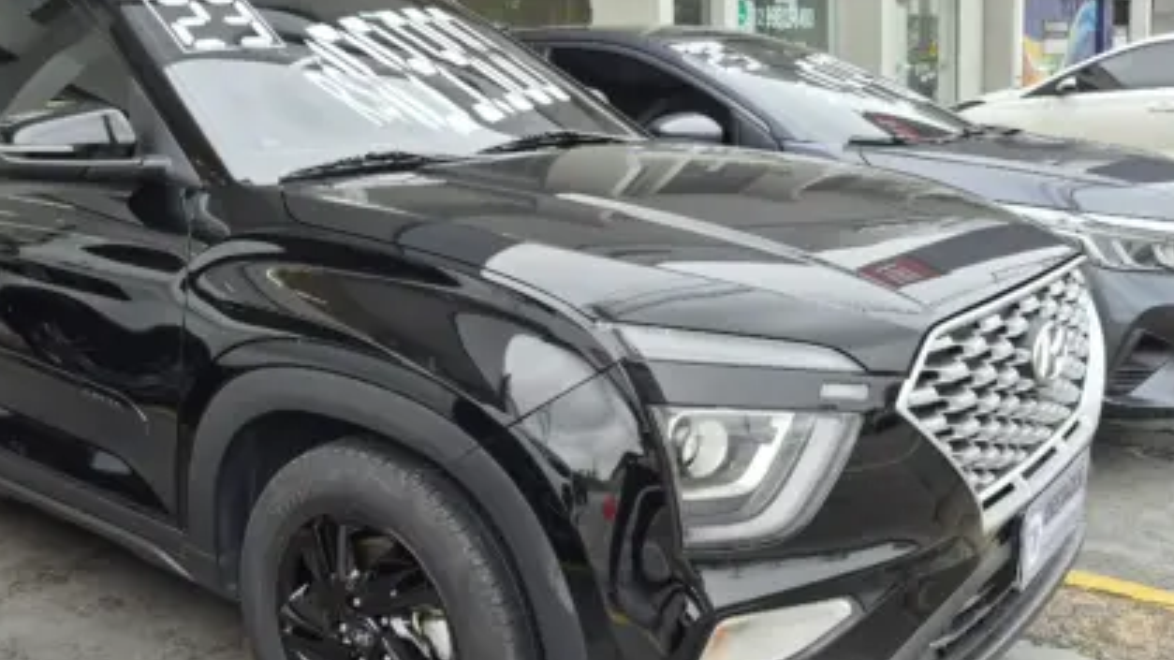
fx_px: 1121
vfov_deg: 32.8
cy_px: 303
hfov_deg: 54.4
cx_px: 413
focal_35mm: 36
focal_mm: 5.4
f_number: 1.8
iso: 32
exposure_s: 1/120
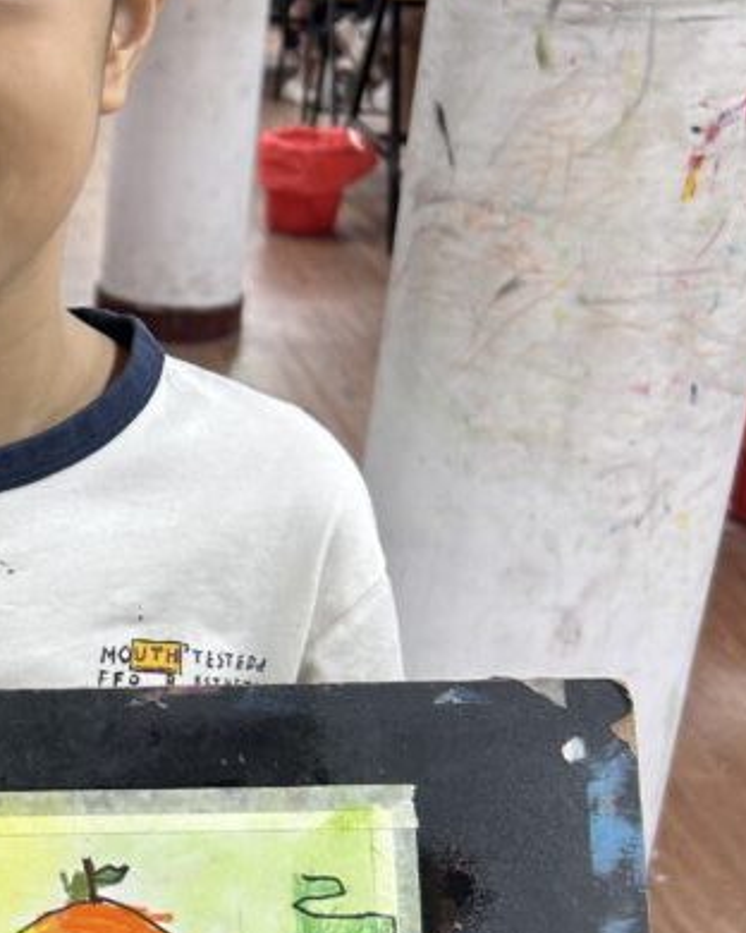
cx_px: -88
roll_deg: -2.6
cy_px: 634
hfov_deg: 22.1
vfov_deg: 28.9
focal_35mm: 65
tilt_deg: -27.9
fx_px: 1794
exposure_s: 1/100
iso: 40
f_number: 1.5
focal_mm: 5.7
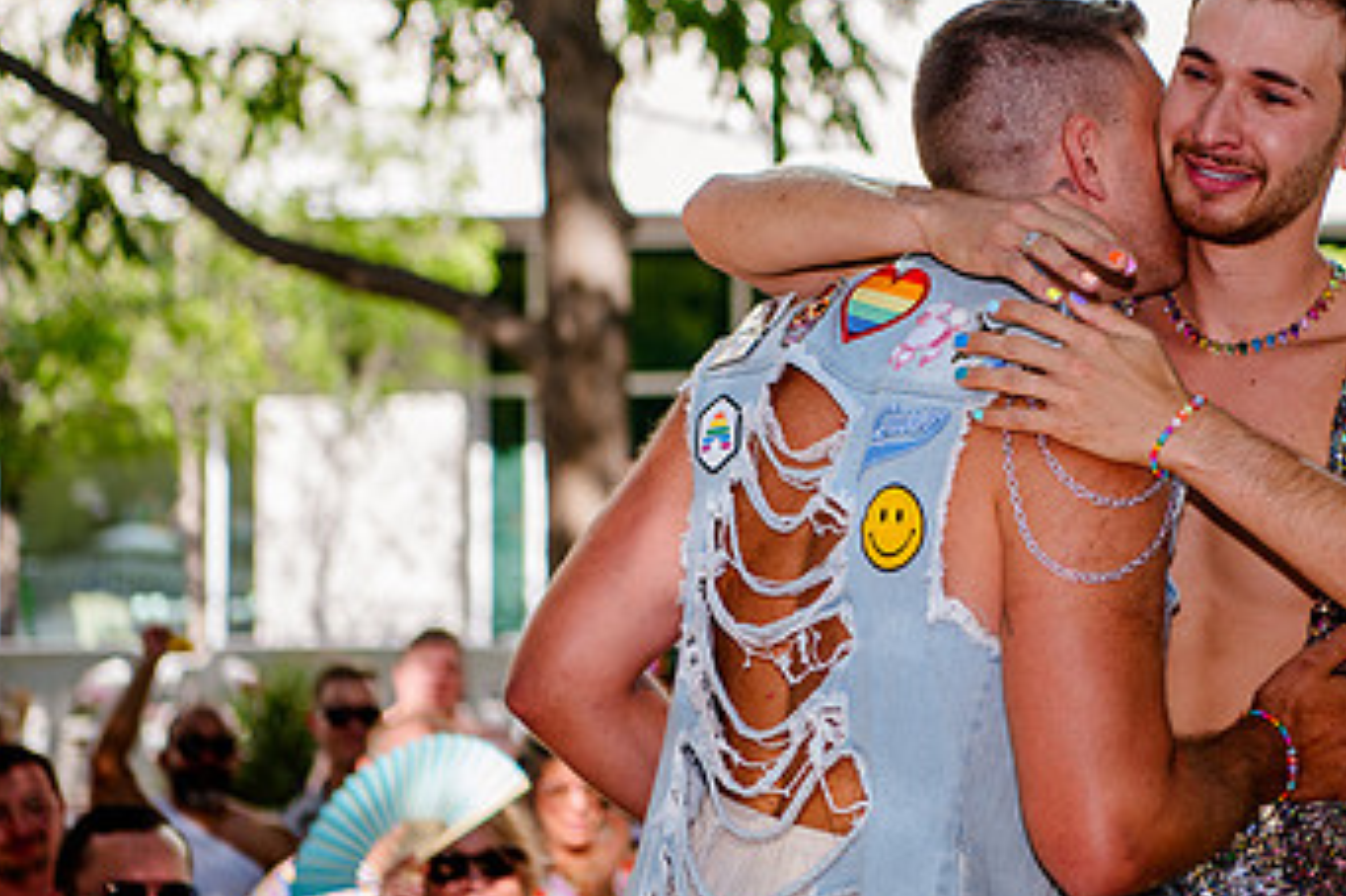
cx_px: 928
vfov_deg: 11.5
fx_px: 4447
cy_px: 296
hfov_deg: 17.2
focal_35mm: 119
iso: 200
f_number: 3.2
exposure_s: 1/500
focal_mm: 70
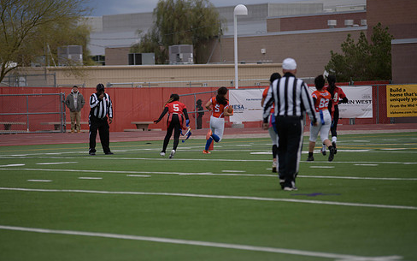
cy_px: 132
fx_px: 2273
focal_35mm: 200
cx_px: 187
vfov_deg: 6.6
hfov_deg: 10.5
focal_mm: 165
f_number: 2.8
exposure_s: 1/200
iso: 80
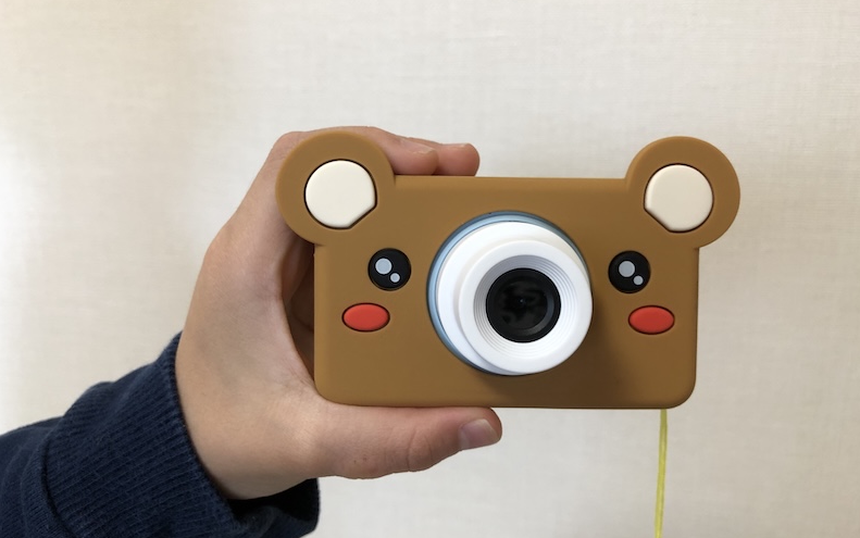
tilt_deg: -12.3
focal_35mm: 30
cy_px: 260
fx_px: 703
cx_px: 431
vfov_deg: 41.9
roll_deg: -0.1
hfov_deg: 62.9
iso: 50
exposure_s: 1/17
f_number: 1.8
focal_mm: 3.99
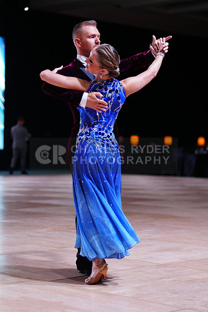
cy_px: 156
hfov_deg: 15.2
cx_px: 104
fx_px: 779
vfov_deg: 22.6
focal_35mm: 90
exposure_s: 1/500
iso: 800
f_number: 2.8
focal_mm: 90
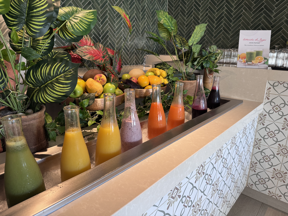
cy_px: 108
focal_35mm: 24
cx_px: 144
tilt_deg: -15.9
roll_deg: -1.0
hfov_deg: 71.6
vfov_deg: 56.8
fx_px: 200
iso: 125
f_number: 1.78
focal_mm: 6.76
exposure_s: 1/60
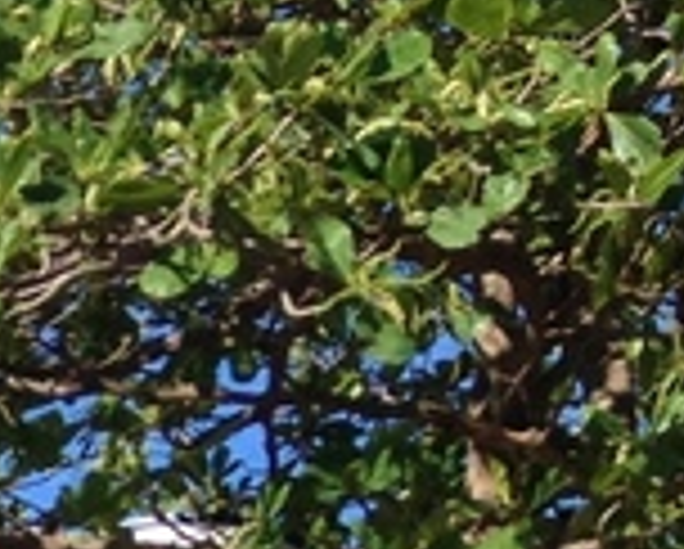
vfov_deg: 5.4
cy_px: 1768
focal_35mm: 269
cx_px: -1530
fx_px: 5453
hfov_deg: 6.4
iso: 50
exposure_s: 1/1314
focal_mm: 4.28
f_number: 2.4
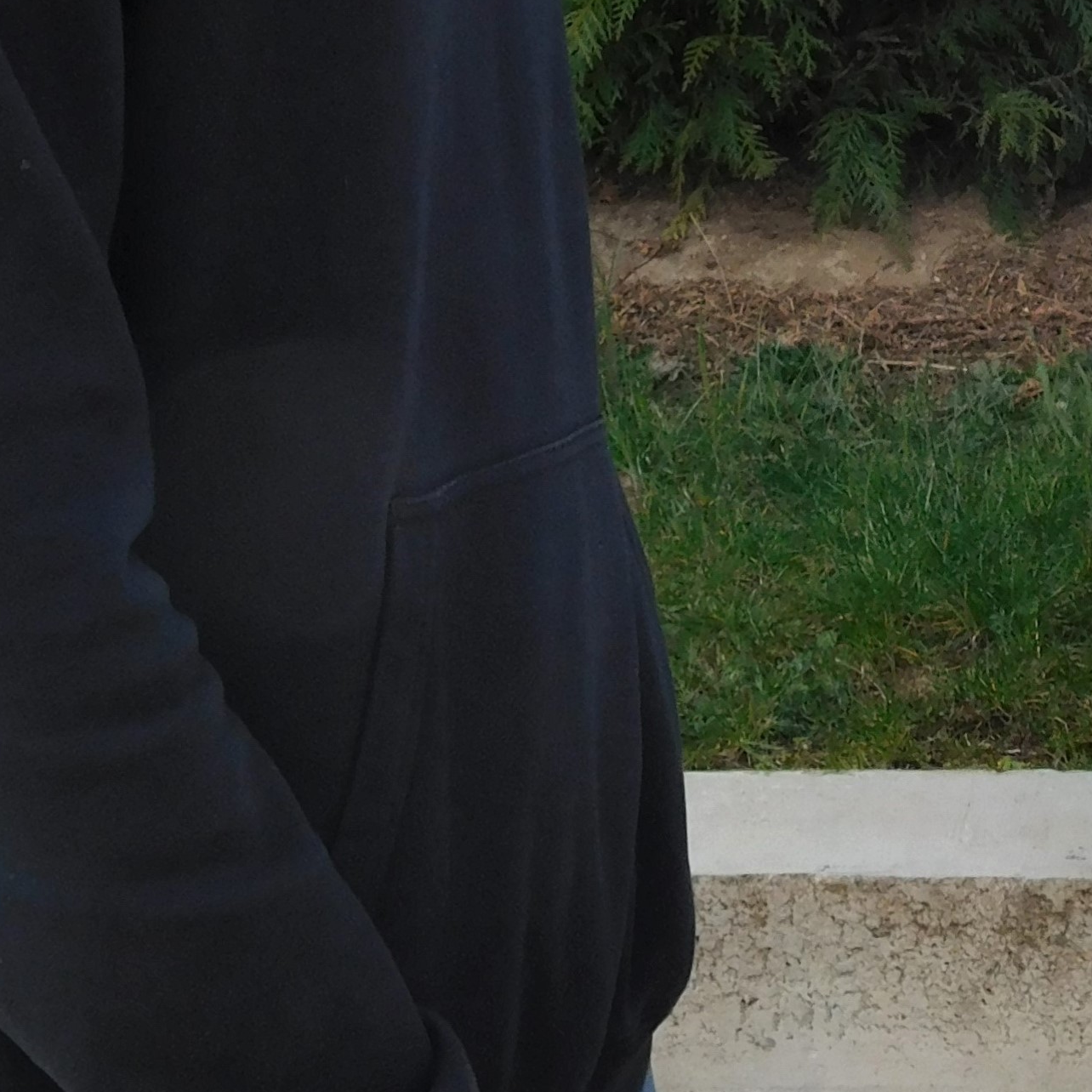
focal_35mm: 88
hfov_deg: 19.4
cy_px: -87
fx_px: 3141
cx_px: 933
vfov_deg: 19.0
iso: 125
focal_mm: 6.3
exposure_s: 1/400
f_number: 3.5
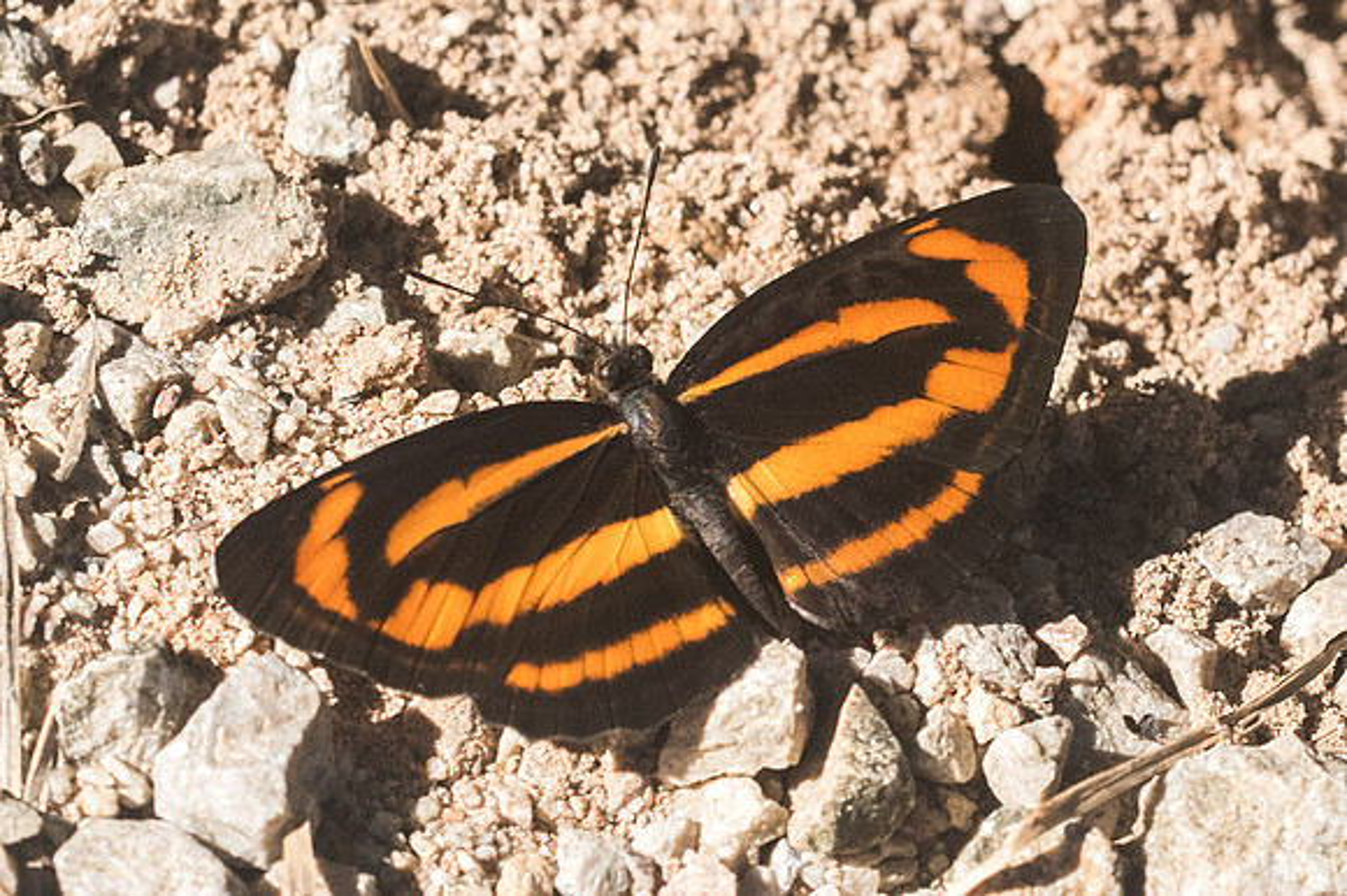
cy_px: 472
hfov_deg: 3.0
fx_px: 25480
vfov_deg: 2.0
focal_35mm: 681
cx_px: 856
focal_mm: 150
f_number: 8
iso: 640
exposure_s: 1/640
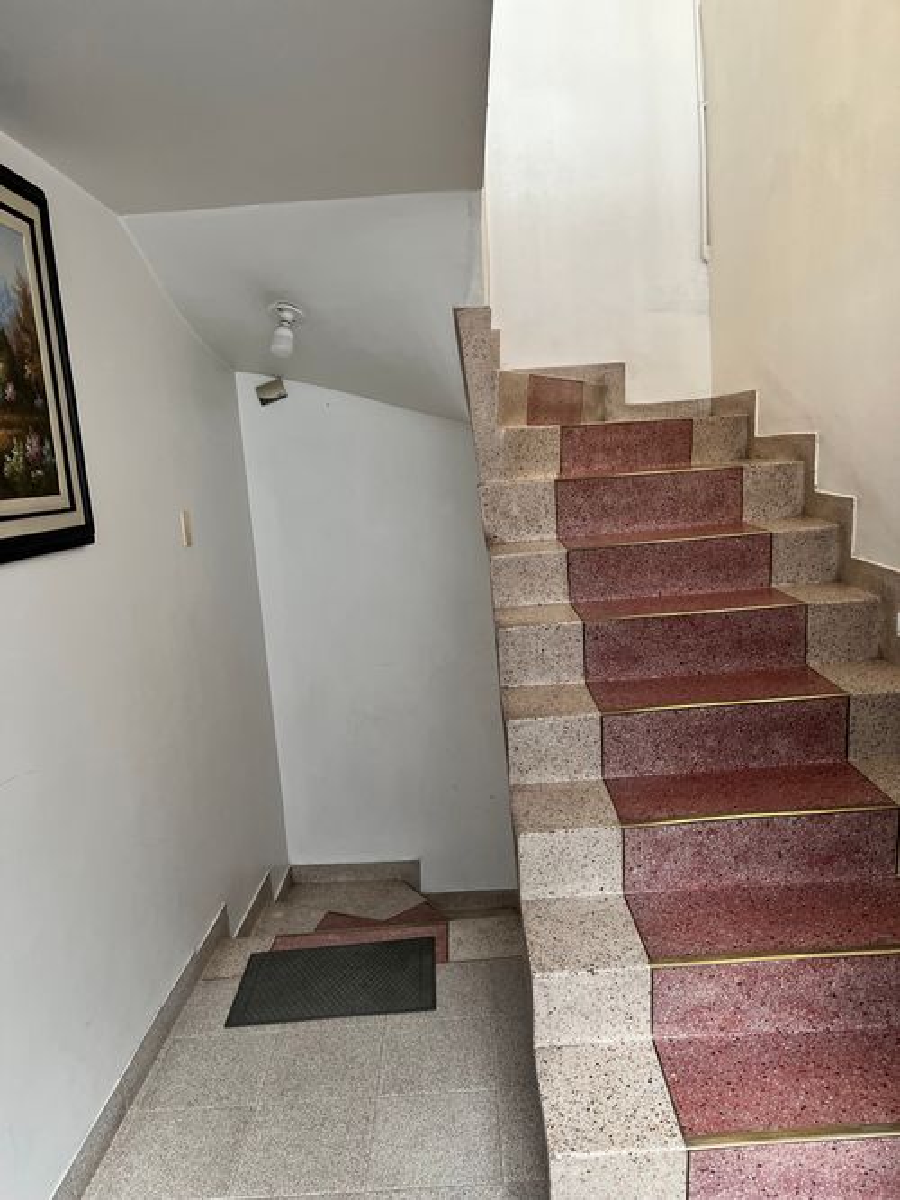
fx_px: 902
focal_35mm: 26
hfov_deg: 53.0
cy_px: 600
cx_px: 450
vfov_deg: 67.3
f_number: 1.6
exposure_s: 1/66
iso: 125
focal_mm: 5.1
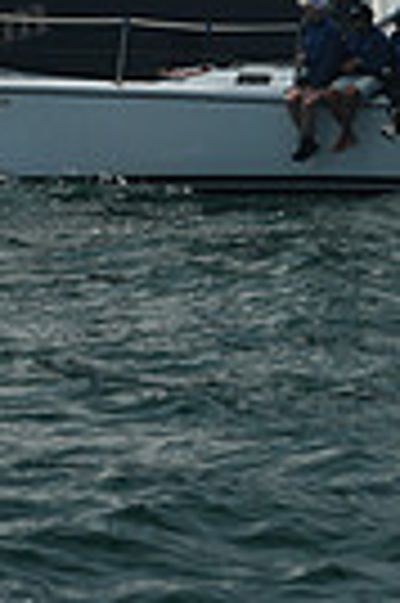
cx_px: 281
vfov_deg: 5.1
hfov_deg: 3.4
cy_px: -670
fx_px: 6667
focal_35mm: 399
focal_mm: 92
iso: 320
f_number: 9
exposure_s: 1/640
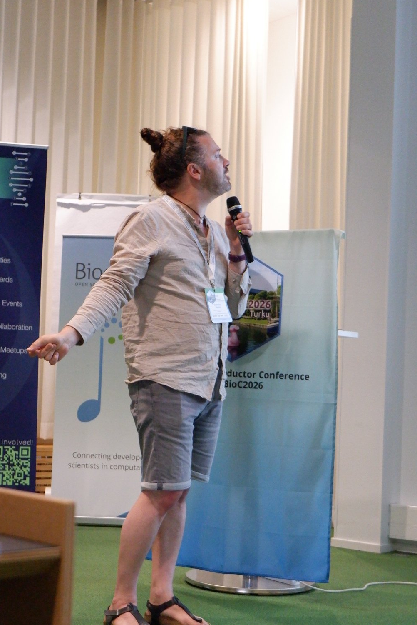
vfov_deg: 31.3
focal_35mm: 64
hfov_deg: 21.2
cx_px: 154
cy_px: 372
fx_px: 1110
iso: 6400
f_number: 4.9
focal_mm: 32.3
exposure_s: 1/180
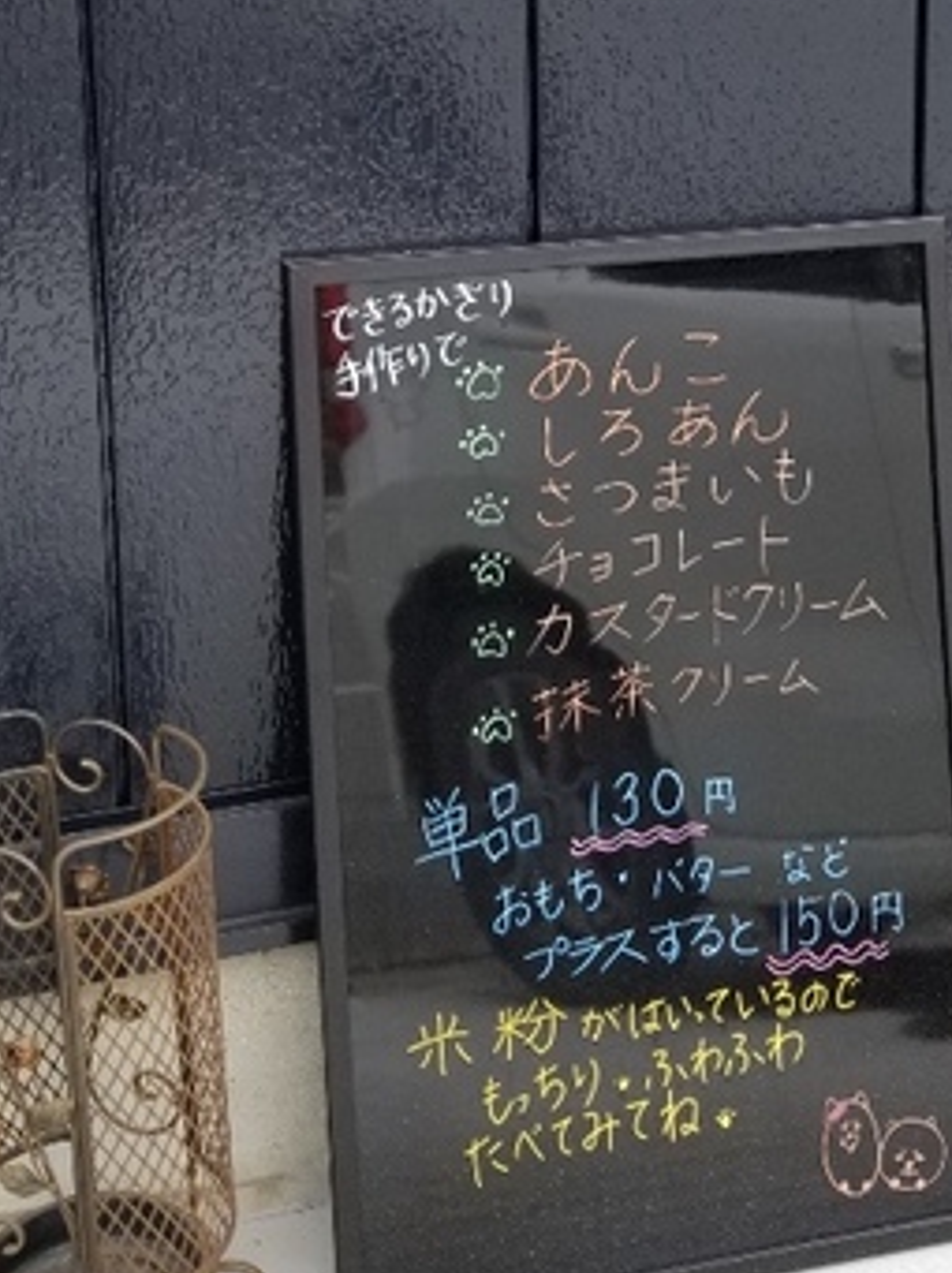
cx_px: 590
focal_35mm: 57
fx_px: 2094
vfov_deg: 31.8
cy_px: 65
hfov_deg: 25.5
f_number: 1.7
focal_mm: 4.3
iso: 50
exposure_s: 1/246
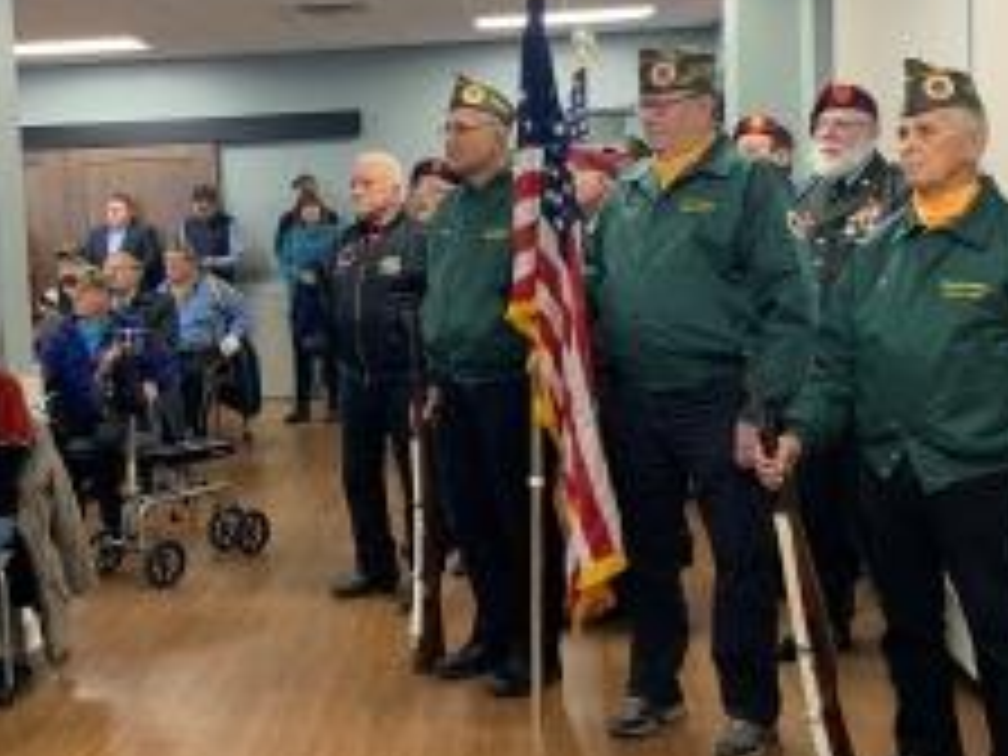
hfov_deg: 36.5
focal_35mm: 52
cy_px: 320
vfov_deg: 28.0
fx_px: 1514
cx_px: 351
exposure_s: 1/60
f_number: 1.8
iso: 100
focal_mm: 4.25
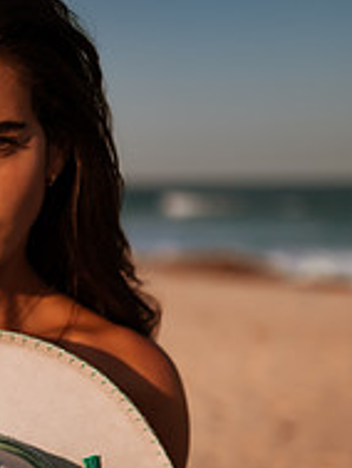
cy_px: 347
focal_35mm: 80
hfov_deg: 18.0
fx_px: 1083
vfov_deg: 24.2
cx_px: -9
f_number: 1.4
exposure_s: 1/8000
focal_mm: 35
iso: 100
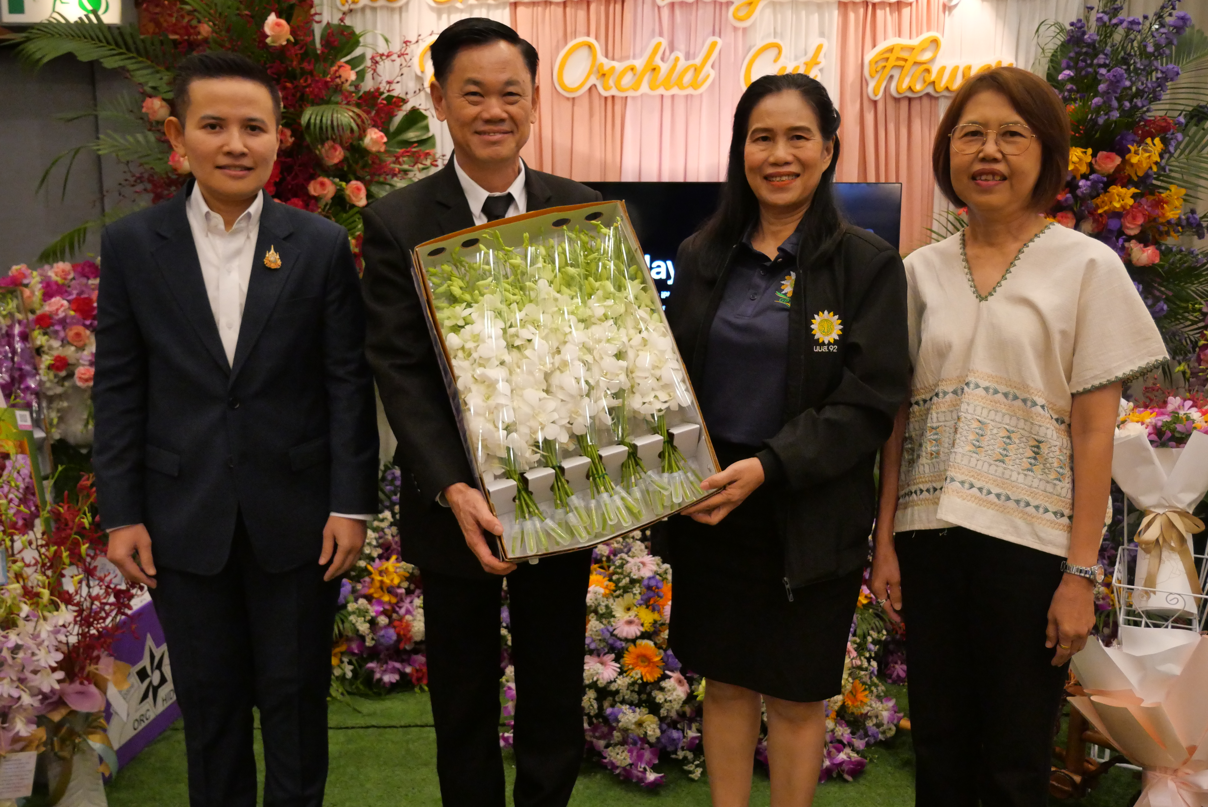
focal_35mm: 31
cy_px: 404
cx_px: 604
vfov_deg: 42.4
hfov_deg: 60.3
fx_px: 1041
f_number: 4
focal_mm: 15
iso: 3200
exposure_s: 1/100
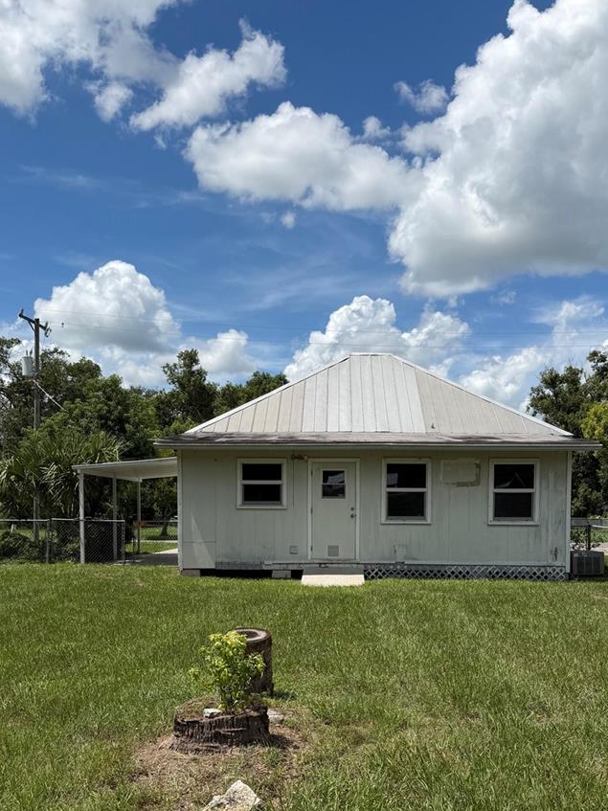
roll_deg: -0.5
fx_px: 796
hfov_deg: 41.7
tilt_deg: -2.1
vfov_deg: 52.9
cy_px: 539
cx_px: 331
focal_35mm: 34
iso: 80
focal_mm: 6.76
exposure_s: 1/7353
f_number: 1.78
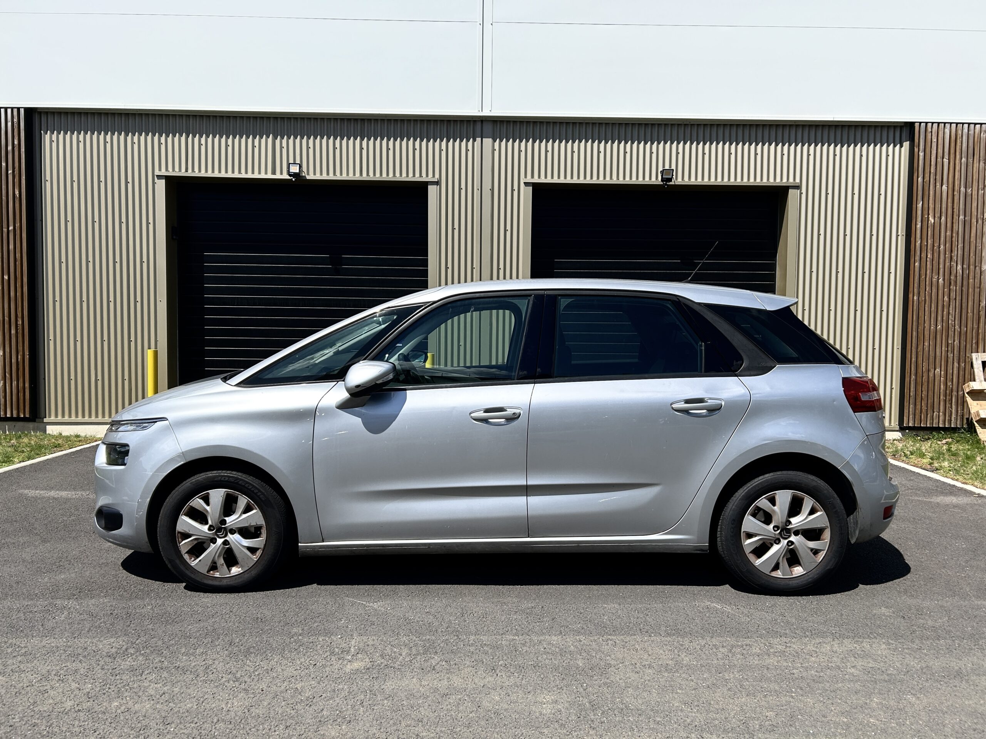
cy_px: 370
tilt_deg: -2.3
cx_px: 493
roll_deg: -0.9
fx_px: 741
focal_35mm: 26
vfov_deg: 53.1
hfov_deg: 67.3
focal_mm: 5.7
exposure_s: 1/4831
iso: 50
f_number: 1.5
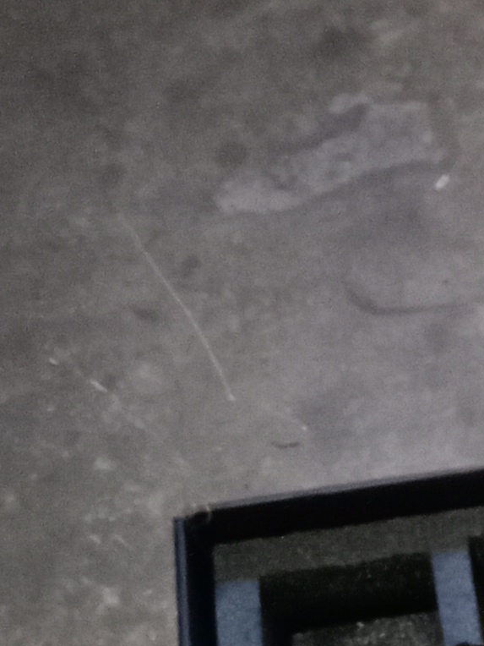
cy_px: 1238
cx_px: 1149
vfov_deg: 13.0
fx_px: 2498
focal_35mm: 134
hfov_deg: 9.8
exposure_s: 1/16.7
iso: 1331
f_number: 1.8
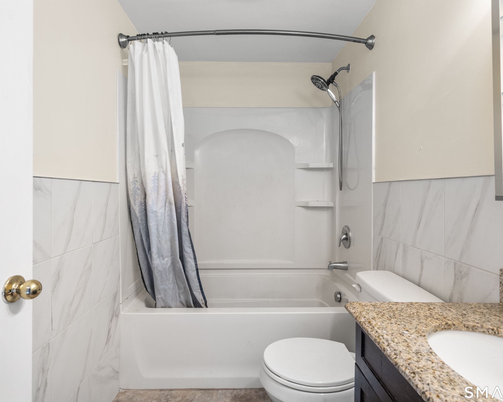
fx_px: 298
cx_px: 243
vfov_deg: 68.1
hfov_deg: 80.4
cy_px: 193
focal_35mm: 20
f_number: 9
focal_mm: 17
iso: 200
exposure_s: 1/2
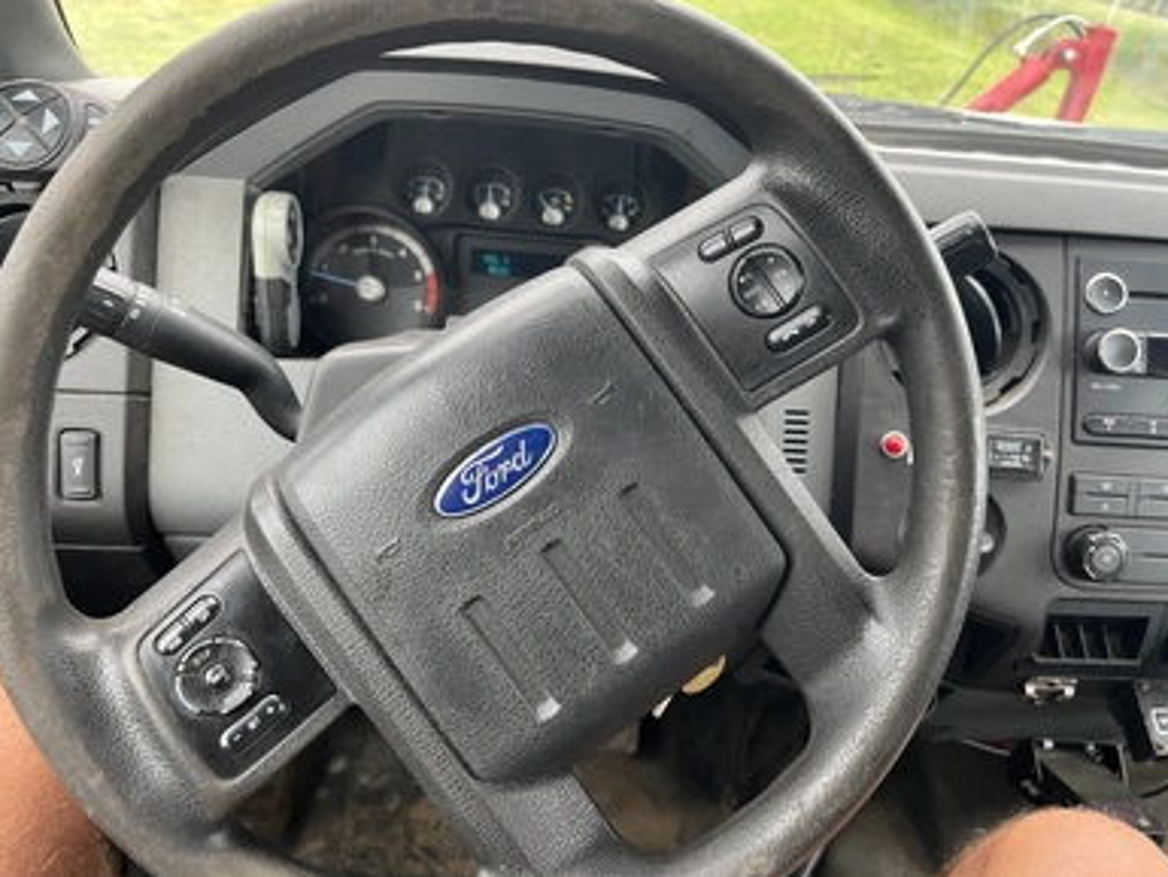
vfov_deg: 51.4
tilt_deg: -29.9
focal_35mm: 27
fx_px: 911
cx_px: 598
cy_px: 428
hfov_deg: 65.3
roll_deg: -13.3
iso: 100
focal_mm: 5.1
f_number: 1.6
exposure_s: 1/121
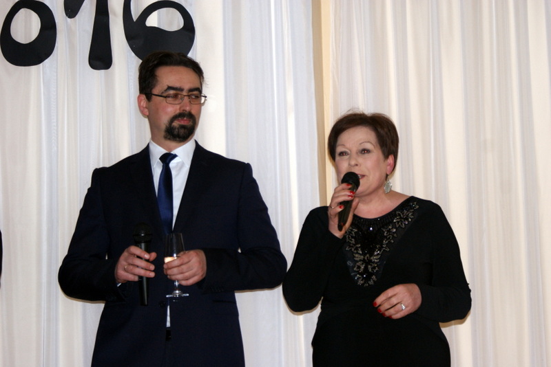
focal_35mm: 90
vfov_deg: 15.2
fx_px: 1378
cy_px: 184
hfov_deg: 22.6
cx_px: 276
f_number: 5.6
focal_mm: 60
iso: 400
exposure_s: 1/100
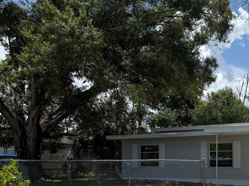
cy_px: 151
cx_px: 224
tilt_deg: +2.5
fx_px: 331
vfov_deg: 30.7
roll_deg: +0.1
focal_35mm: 46
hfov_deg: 38.4
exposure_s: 1/6711
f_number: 1.78
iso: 80
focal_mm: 6.76
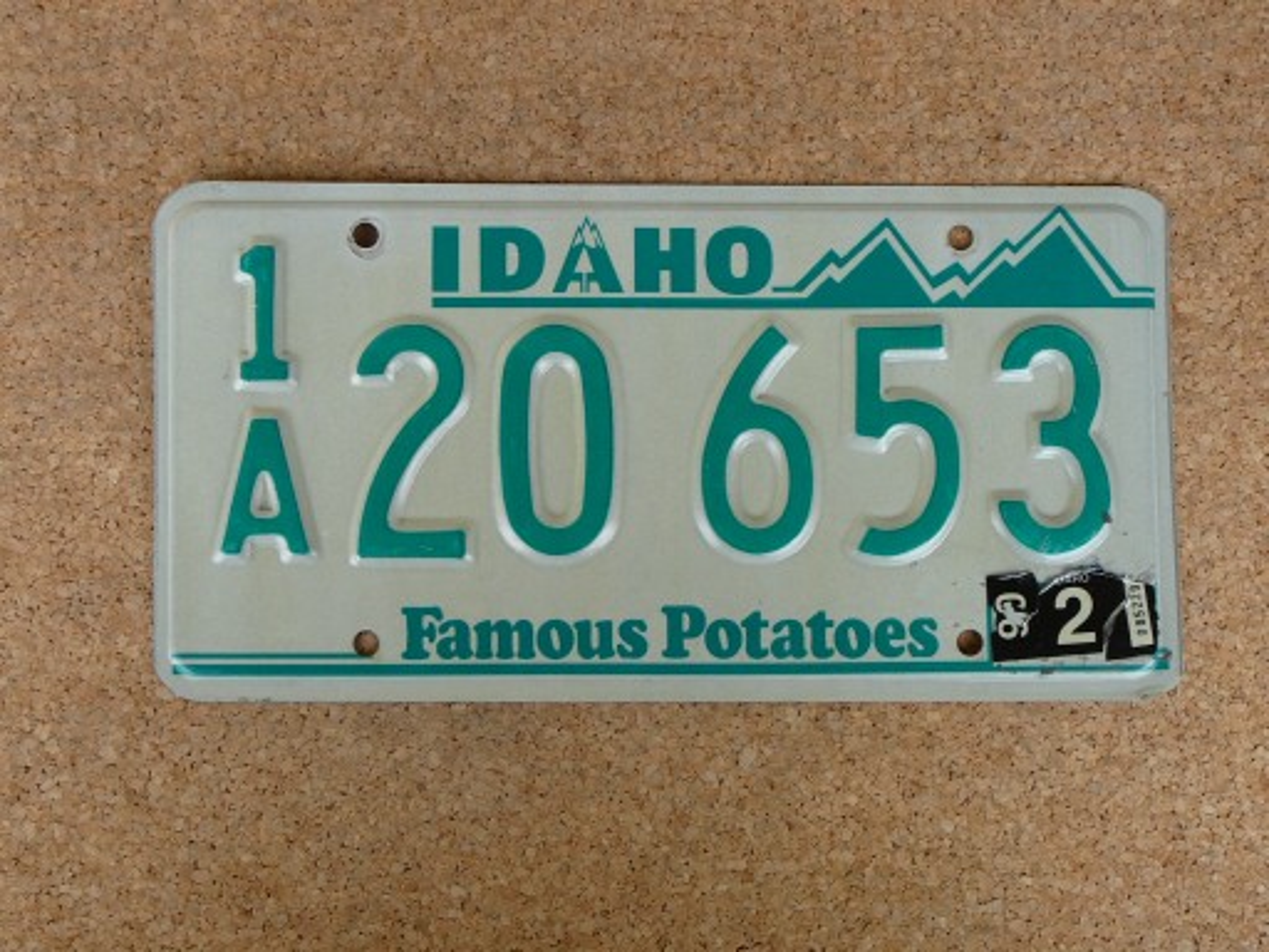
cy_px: 476
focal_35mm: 45
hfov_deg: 42.1
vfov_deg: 32.2
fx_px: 1650
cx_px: 634
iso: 80
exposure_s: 1/80
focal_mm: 6.7
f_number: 3.2
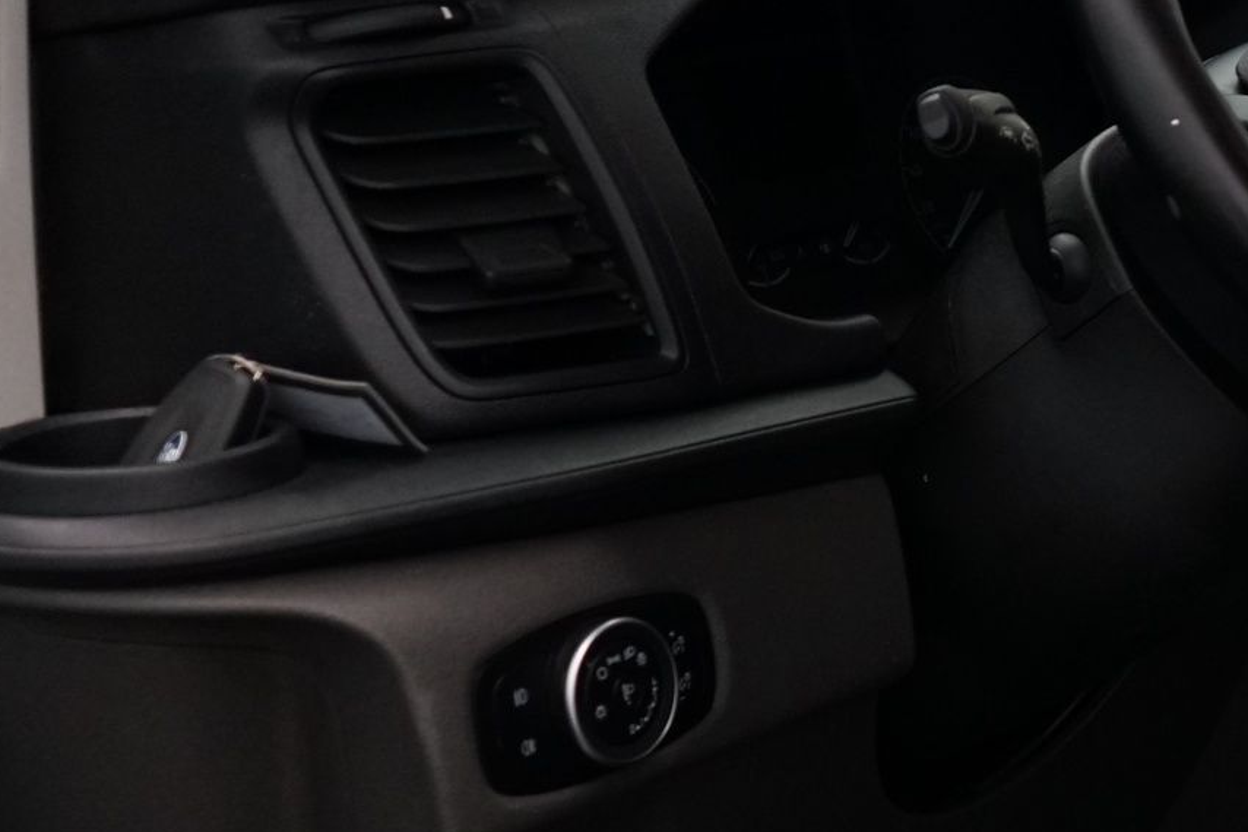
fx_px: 2842
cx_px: 1723
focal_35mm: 82
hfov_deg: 21.7
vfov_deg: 16.6
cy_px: 363
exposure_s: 1/160
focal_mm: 28
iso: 1600
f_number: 3.5
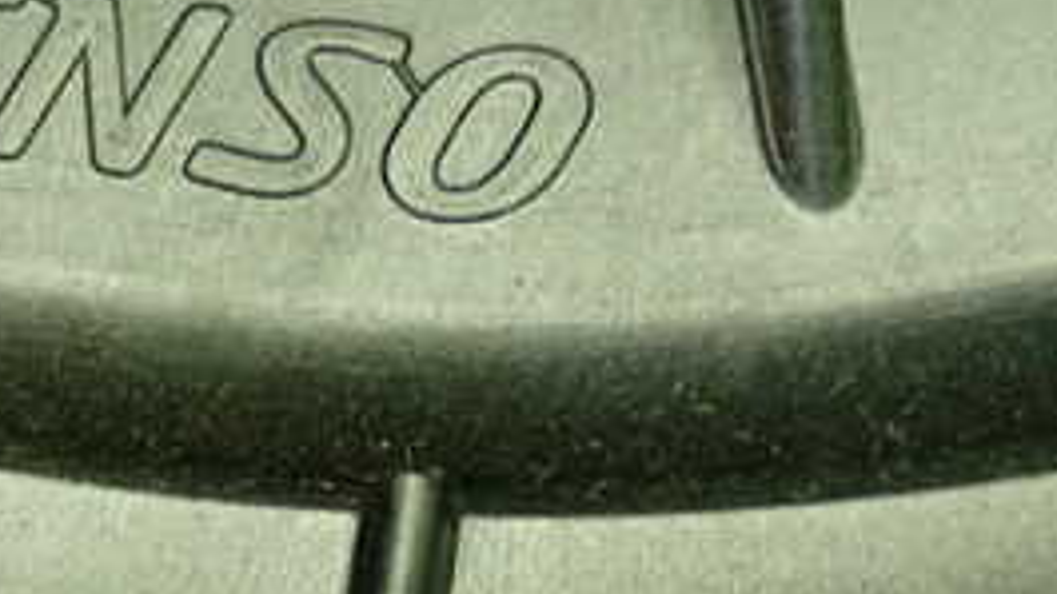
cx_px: 48
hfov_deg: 18.1
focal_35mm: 116
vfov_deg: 10.4
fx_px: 3251
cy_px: 163
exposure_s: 1/40
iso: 800
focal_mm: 8.4
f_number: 3.1
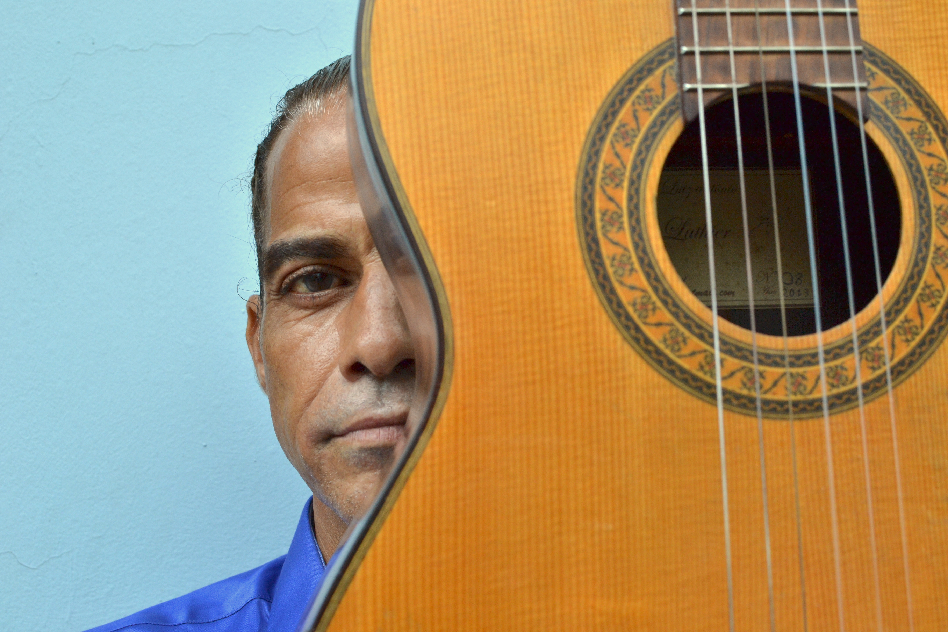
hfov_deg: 37.9
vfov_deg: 25.8
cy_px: 316
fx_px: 1382
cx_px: 474
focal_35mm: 52
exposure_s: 1/125
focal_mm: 35
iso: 360
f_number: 5.6
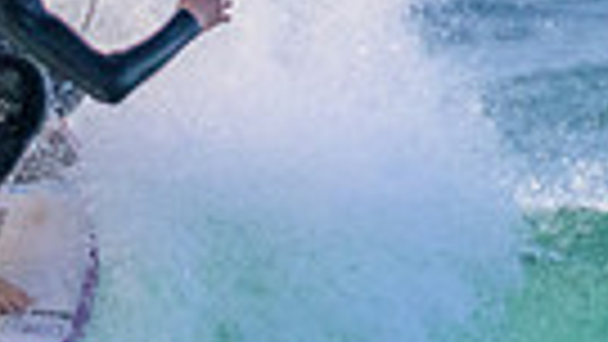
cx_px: -108
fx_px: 58066
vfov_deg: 0.3
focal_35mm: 3601
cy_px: 484
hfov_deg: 0.6
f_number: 11
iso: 3600
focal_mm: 800
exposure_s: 1/2000
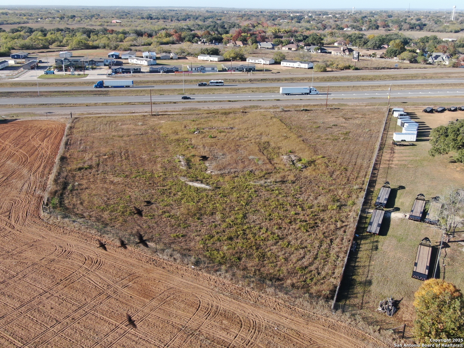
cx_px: 232
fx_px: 442
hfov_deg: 55.4
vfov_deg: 42.9
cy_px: 174
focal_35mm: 33
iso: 100
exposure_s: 1/400
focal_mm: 5.69
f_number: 3.2
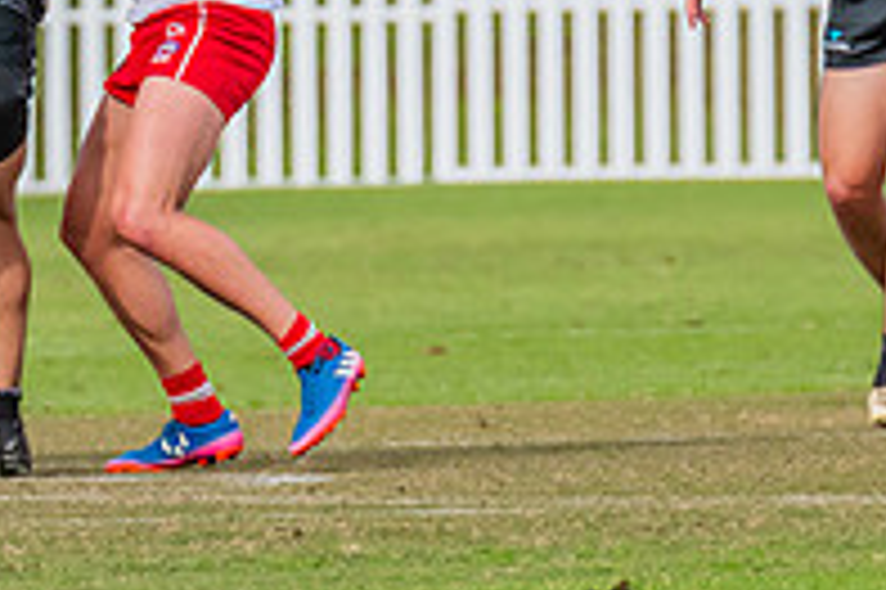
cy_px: -80
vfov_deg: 0.8
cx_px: -397
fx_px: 40205
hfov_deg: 1.3
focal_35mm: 1635
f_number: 8
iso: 800
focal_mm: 420
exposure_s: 1/1600
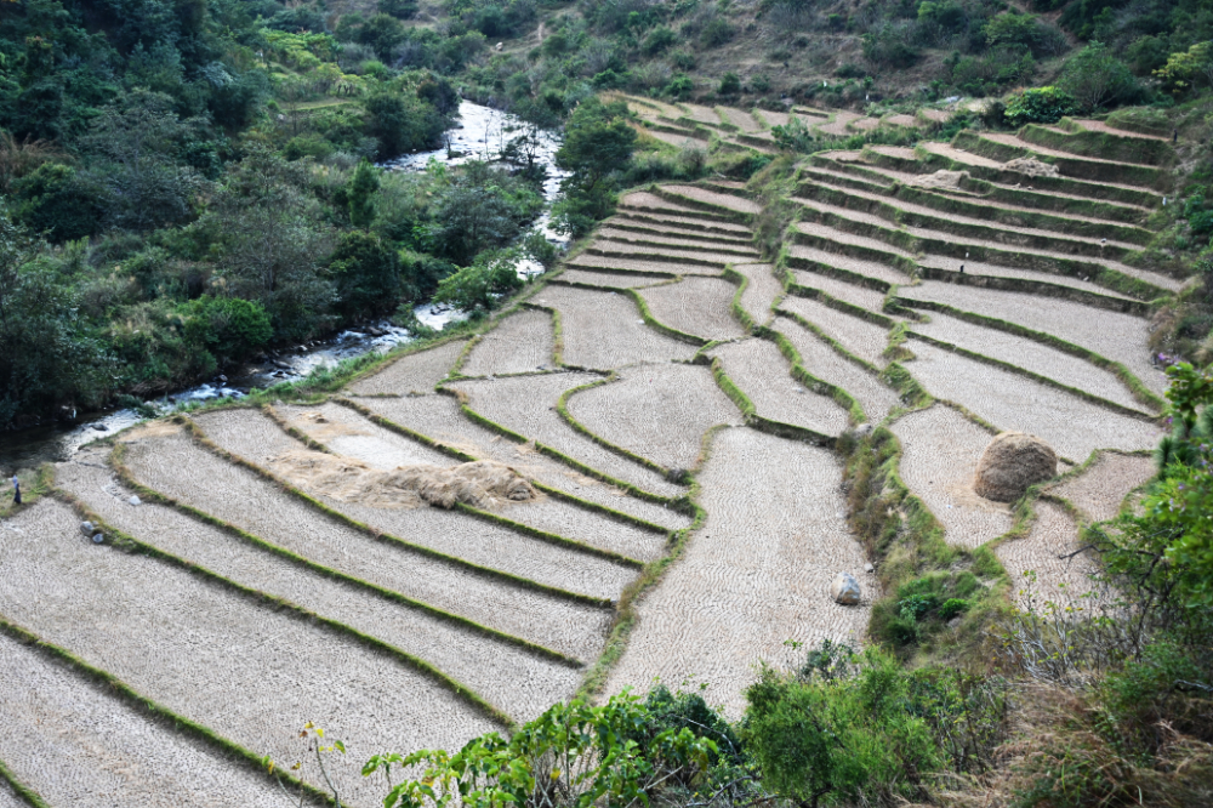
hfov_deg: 35.7
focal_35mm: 56
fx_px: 1886
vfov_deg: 24.2
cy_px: 404
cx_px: 606
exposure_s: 1/50
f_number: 6.3
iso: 400
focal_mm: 56
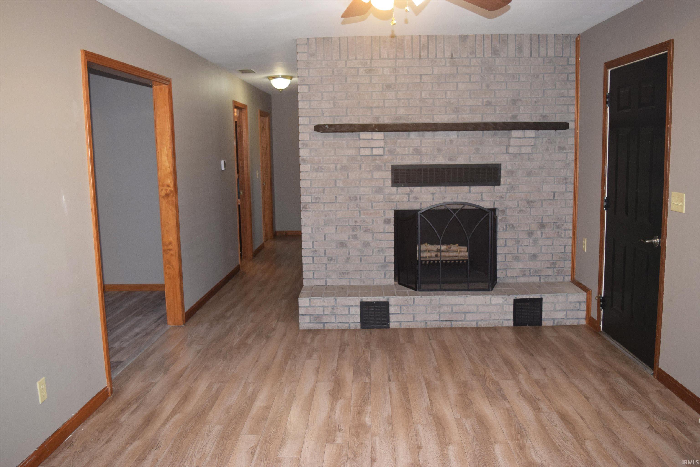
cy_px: 234
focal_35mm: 32
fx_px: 612
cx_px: 350
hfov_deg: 59.5
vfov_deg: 41.7
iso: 800
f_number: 4.5
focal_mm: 21
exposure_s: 1/80
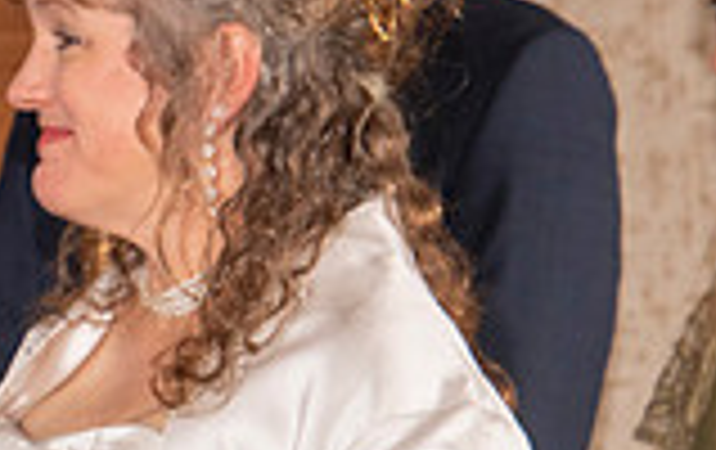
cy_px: 520
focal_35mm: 594
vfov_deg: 2.2
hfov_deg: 3.5
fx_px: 11611
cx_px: -428
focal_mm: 160
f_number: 9
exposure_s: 1/160
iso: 1000
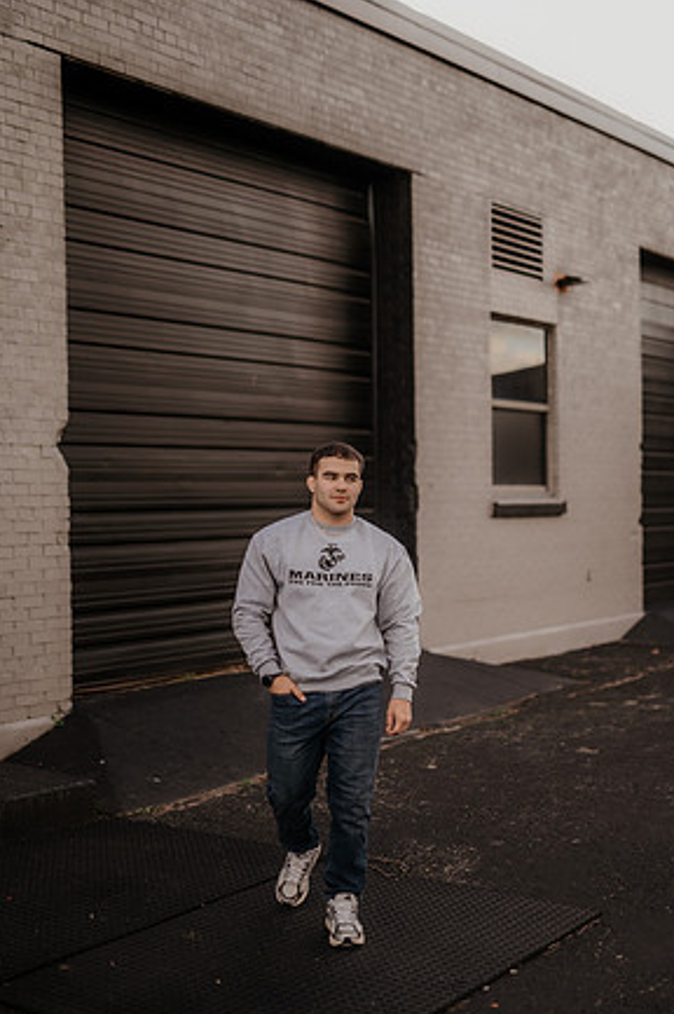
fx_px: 1463
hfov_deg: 26.0
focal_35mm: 52
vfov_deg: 38.2
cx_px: 345
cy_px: 525
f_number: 2
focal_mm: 50
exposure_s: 1/2000
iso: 250
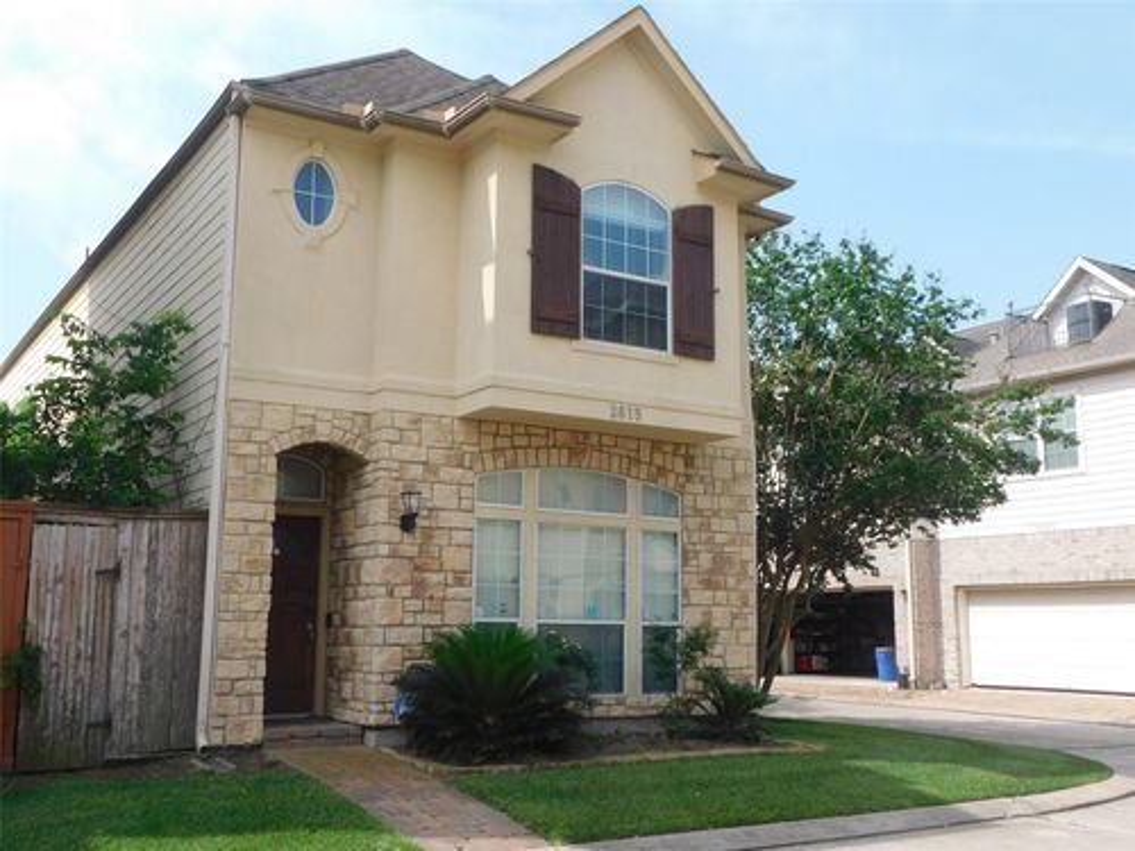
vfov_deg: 39.7
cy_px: 426
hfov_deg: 51.4
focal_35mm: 36
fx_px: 1180
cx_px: 568
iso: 125
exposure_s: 1/800
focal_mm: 6.3
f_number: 3.5
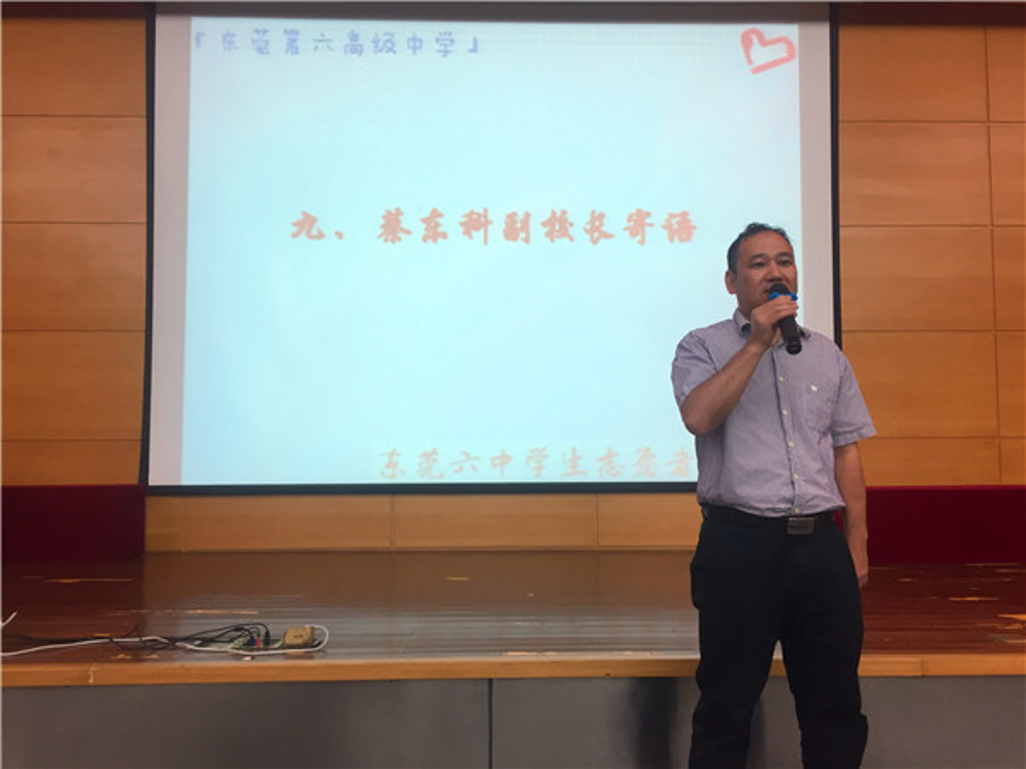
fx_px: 860
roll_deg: -1.2
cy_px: 384
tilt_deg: +3.3
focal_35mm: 29
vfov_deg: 48.2
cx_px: 513
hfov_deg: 61.7
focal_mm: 4.15
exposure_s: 1/33
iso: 80
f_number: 2.2
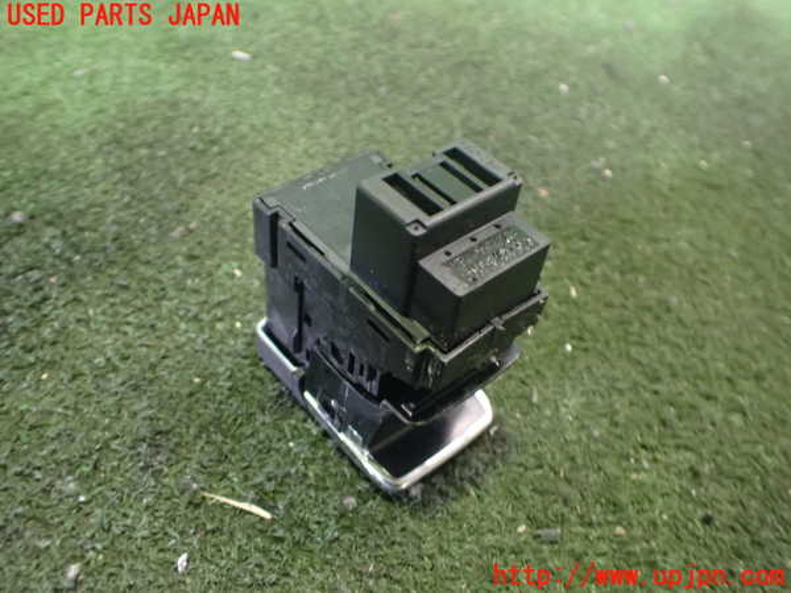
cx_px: 396
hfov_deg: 60.0
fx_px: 686
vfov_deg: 46.8
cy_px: 296
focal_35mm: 30
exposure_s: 1/30
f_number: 2.3
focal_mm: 5.4
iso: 1250
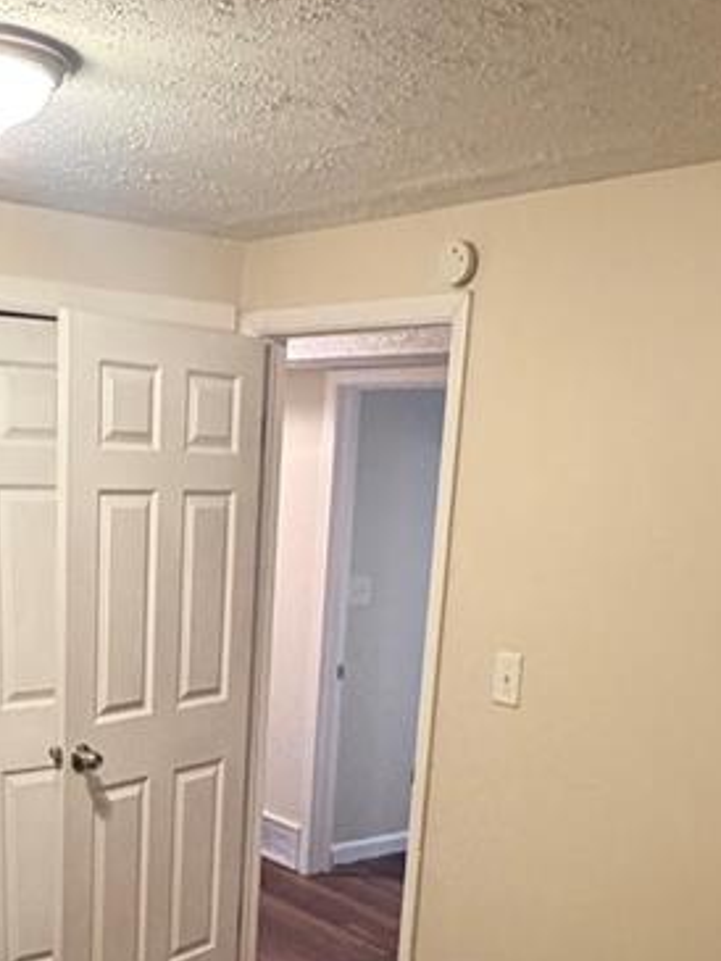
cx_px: 237
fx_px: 1277
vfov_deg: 39.5
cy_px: 779
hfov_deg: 31.3
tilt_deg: -14.8
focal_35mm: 46
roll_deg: -1.9
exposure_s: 1/60
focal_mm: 2.22
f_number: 2.2
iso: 640
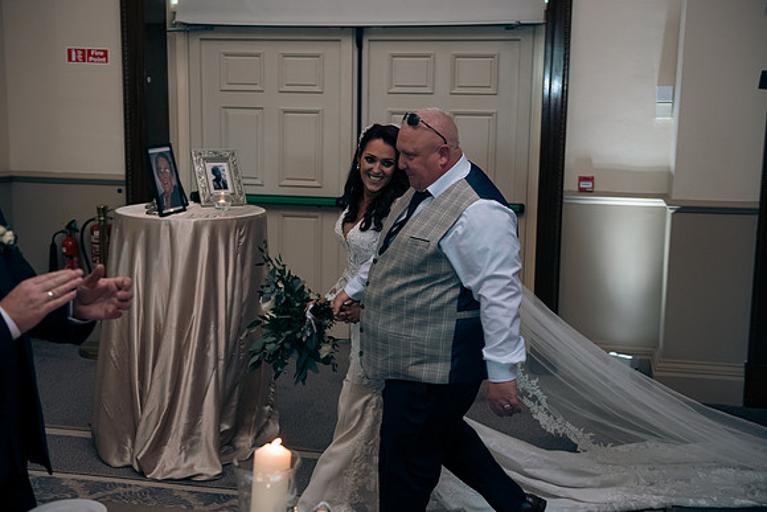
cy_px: 256
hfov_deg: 44.5
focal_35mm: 44
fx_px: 938
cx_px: 384
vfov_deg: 30.5
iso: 1000
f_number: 3.5
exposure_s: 1/160
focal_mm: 44
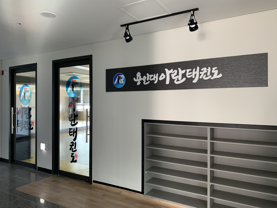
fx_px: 208
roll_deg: +0.4
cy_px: 104
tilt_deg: -0.7
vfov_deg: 53.1
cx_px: 138
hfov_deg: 67.3
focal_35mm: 26
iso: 320
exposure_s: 1/60
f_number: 1.8
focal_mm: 4.25
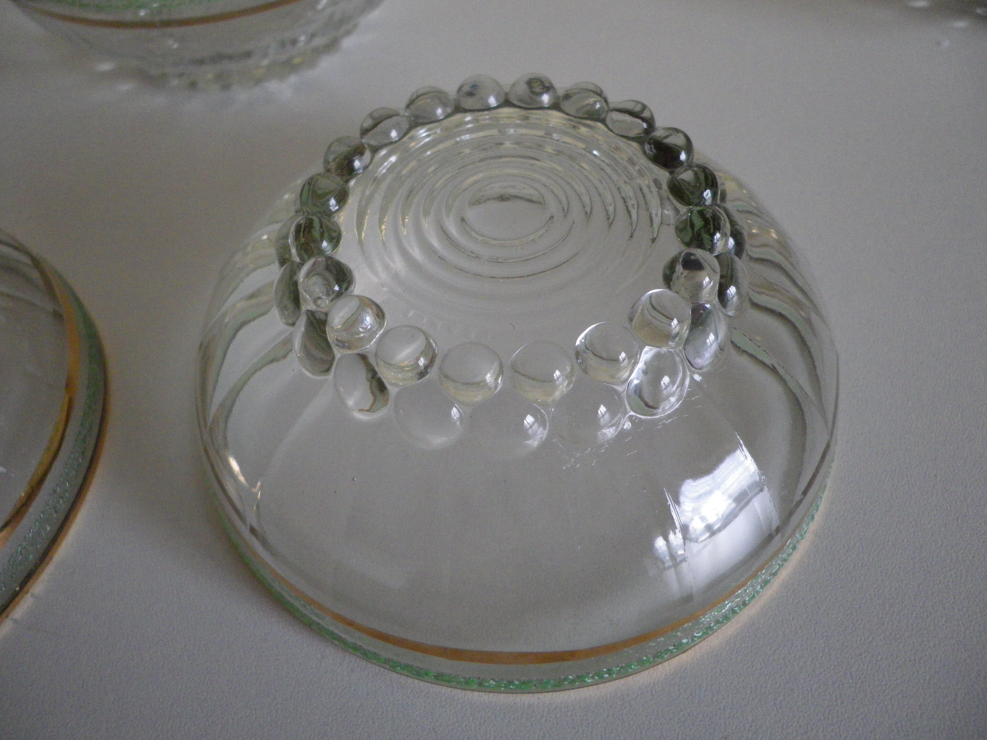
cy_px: 370
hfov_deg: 61.7
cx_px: 483
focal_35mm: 29
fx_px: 827
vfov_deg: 48.2
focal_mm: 4.9
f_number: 2.6
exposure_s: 1/60
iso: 400
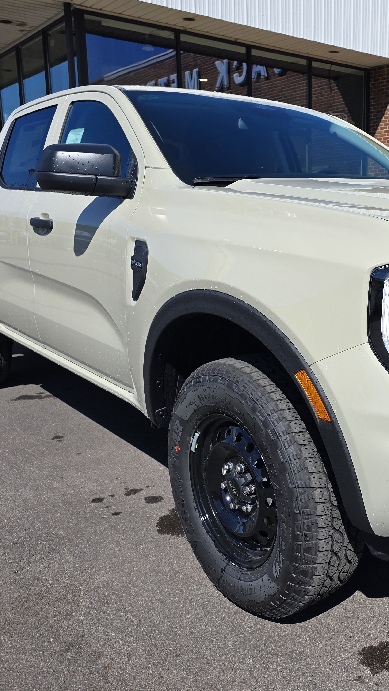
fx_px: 624
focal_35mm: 34
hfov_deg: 33.4
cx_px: 326
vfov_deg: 58.0
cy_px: 347
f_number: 1.7
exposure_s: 1/1002
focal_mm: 6.3
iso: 12
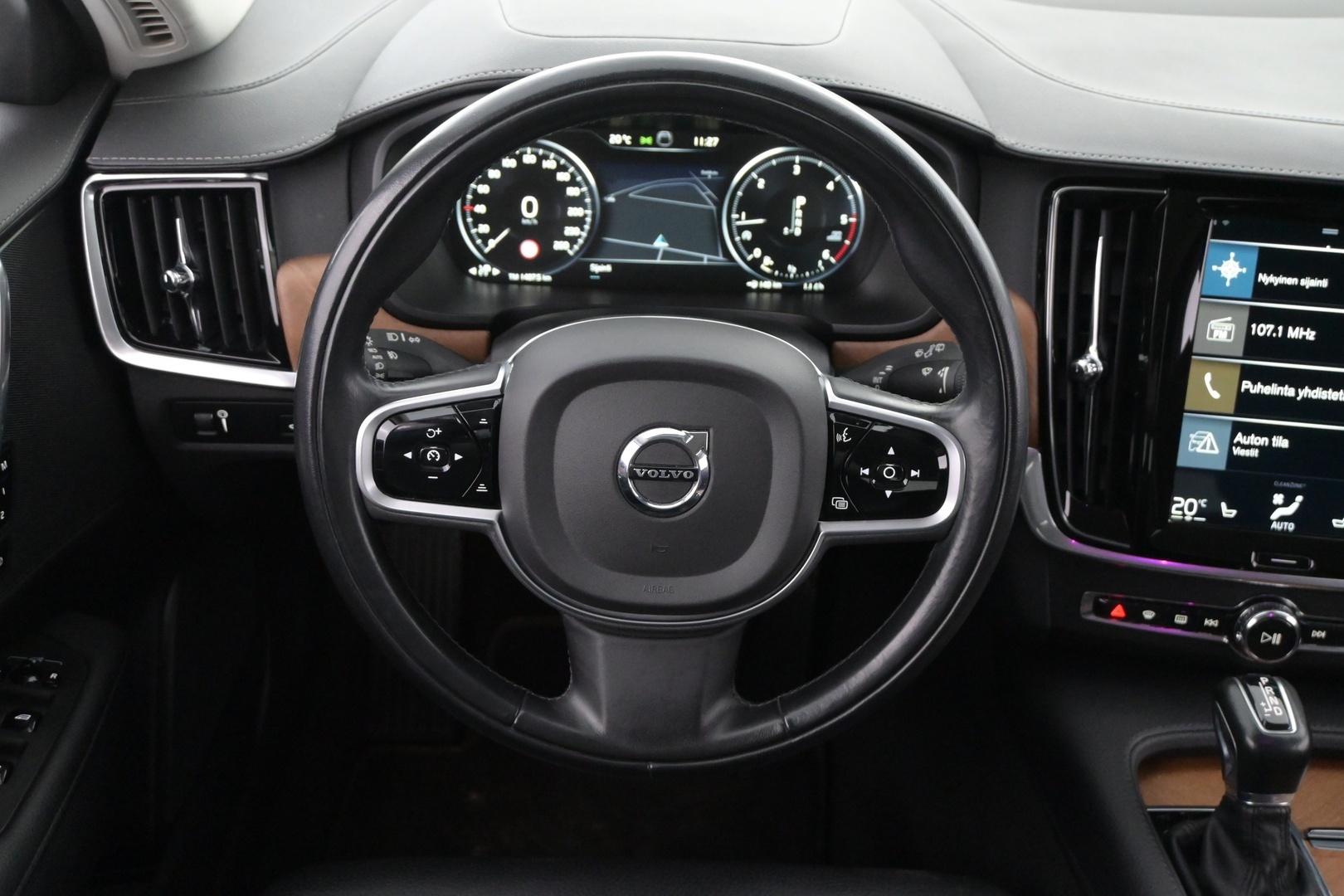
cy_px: 448
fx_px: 1400
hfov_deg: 51.3
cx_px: 672
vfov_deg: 35.5
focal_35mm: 38
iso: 5000
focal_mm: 25
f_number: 4.2
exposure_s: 1/40
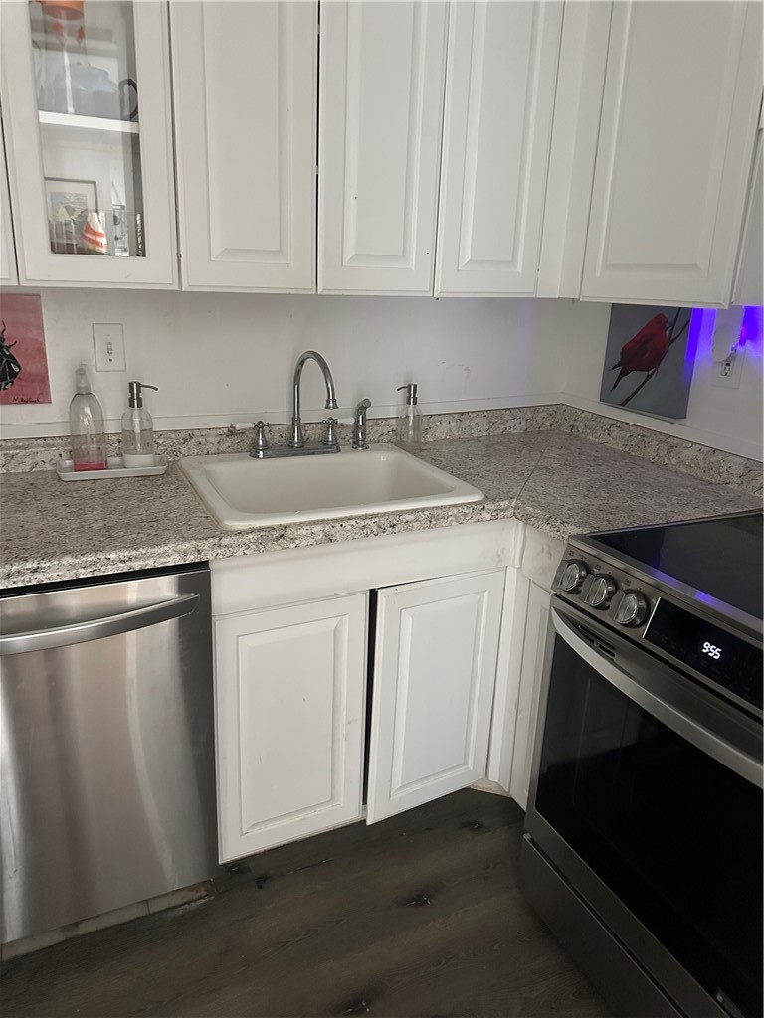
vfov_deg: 71.6
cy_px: 509
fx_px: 706
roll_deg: -2.5
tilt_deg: -18.9
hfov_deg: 56.8
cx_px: 382
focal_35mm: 24
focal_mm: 6.86
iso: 1000
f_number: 1.78
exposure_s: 1/40
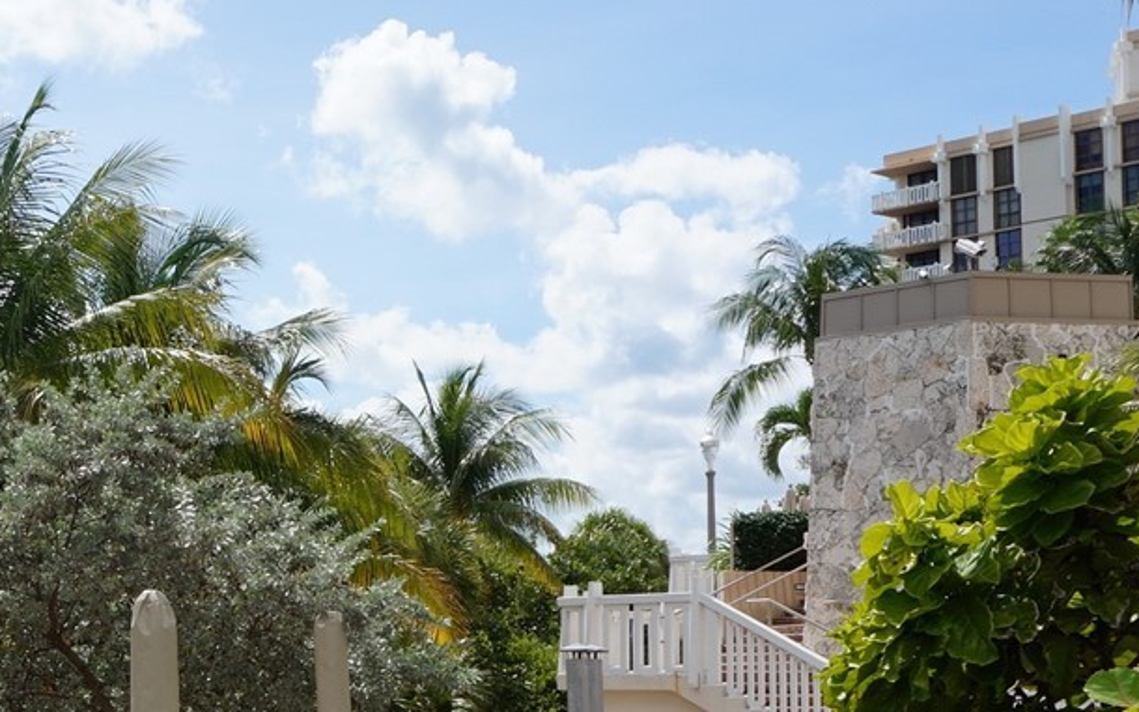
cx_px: -3
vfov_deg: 18.8
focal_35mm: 68
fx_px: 2110
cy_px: 648
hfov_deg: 28.3
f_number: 14
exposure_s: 1/125
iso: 100
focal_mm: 16
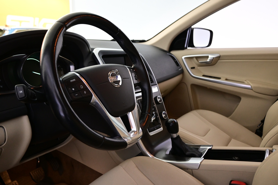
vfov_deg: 44.6
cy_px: 92
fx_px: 226
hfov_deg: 63.2
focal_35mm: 29
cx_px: 139
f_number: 3.8
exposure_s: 1/30
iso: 1250
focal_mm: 19.5
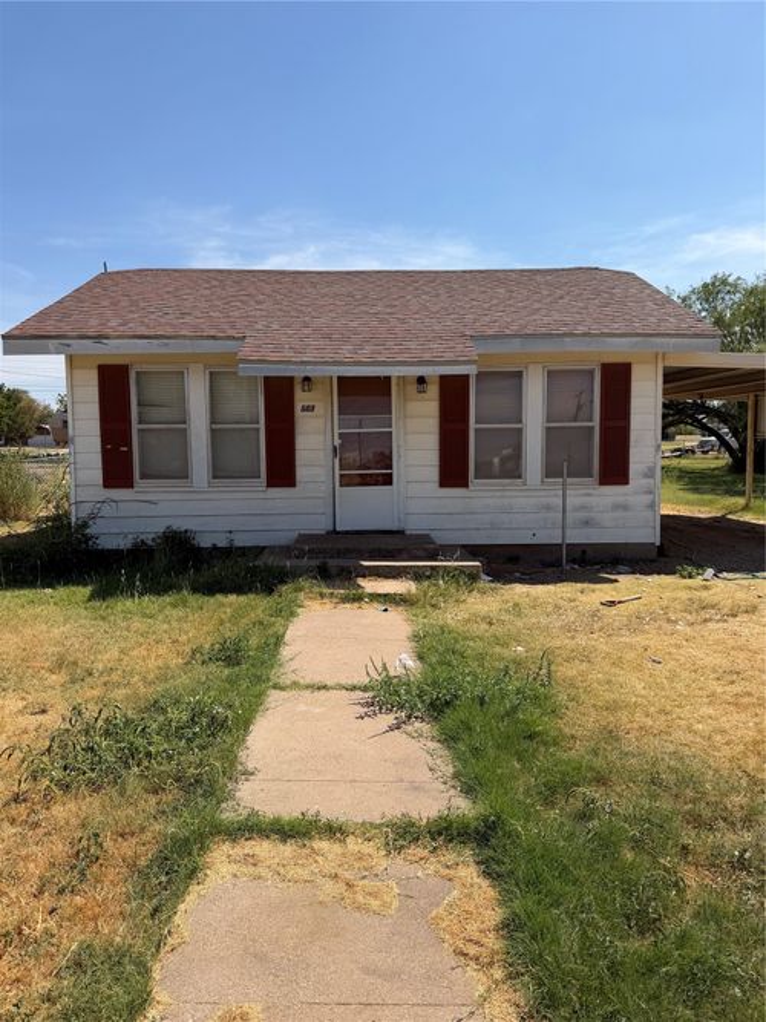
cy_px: 511
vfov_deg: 71.6
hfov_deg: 56.8
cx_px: 383
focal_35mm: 24
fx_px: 708
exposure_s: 1/5319
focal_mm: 6.76
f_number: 1.78
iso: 80
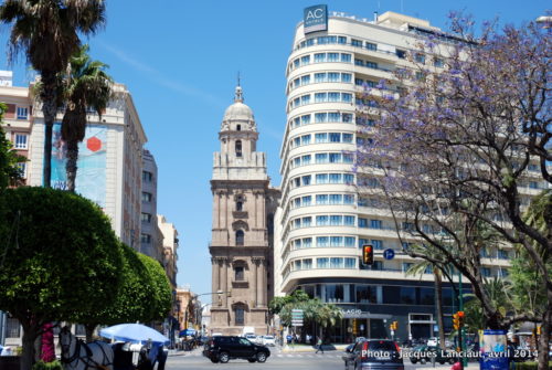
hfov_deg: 37.8
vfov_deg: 25.8
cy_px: 185
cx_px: 276
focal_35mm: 52
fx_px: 806
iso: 100
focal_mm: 35
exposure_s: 1/250
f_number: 8
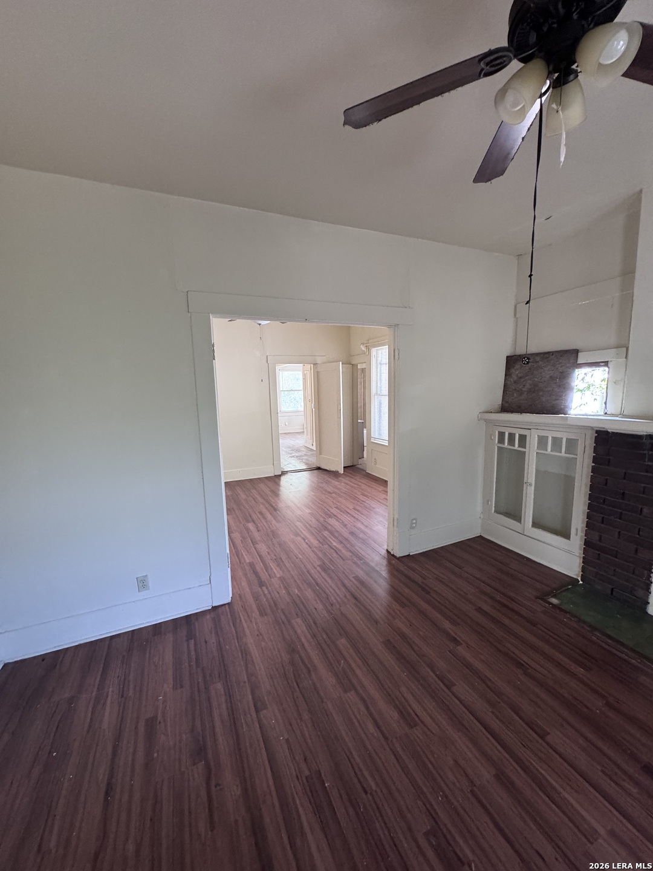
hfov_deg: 85.7
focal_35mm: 14
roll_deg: +1.5
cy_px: 436
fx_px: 352
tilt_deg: -8.1
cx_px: 326
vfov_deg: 102.1
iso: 320
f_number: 2.2
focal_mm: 2.22
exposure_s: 1/60
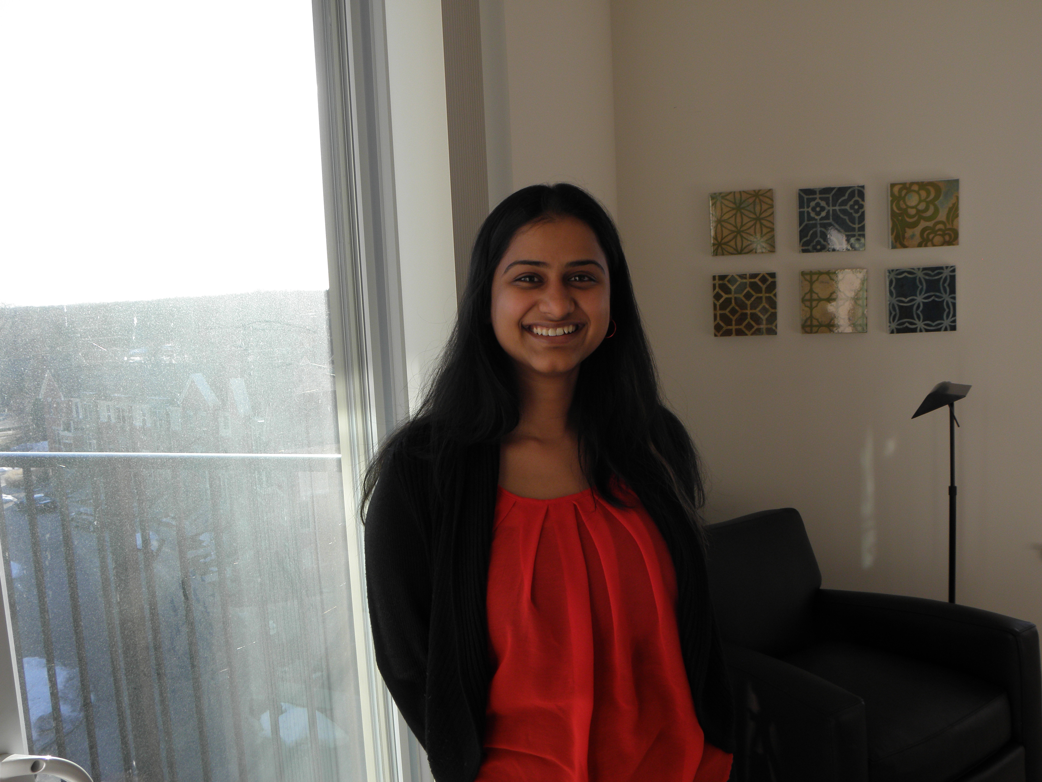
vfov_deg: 45.4
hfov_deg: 58.4
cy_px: 391
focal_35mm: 31
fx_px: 933
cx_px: 521
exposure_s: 1/80
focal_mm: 5.52
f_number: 4.5
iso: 64
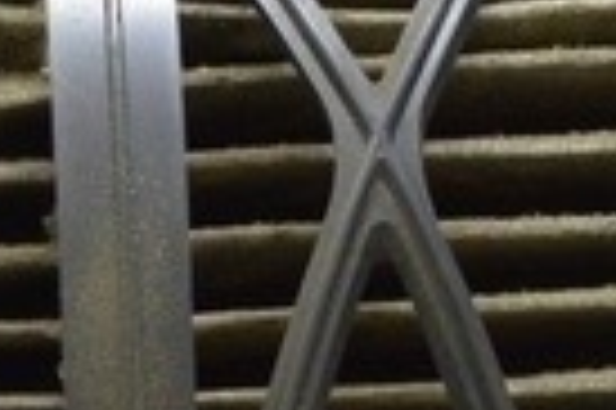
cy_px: 444
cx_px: 0
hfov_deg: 10.1
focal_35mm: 202
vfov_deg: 6.8
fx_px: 3452
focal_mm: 18
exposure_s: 1/40
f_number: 3.5
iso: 400
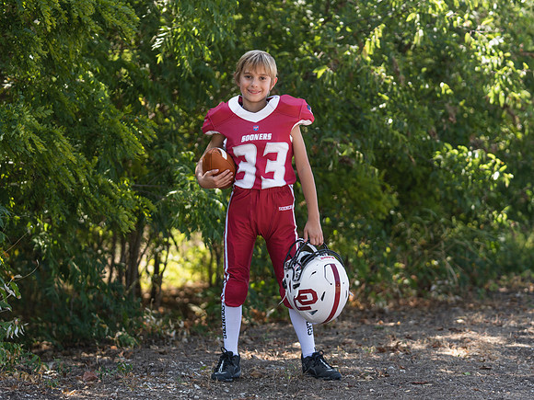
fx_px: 1443
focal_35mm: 94
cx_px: 258
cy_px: 208
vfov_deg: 15.8
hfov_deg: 21.0
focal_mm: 83
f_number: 2.8
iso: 80
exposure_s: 1/320
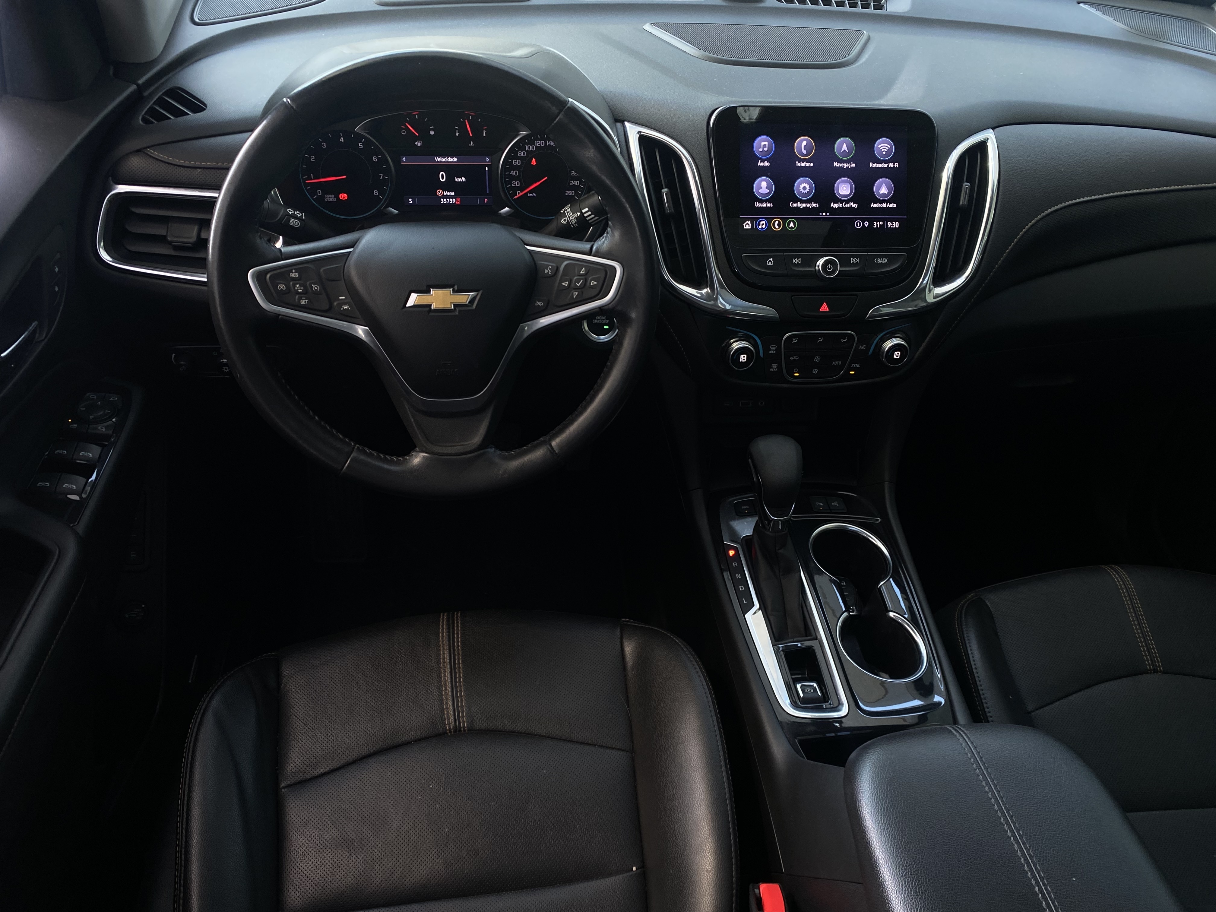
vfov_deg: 53.1
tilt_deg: -41.6
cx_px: 608
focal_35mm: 26
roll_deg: -6.0
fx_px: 913
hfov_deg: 67.3
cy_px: 456
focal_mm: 4.25
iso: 125
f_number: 1.8
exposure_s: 1/102
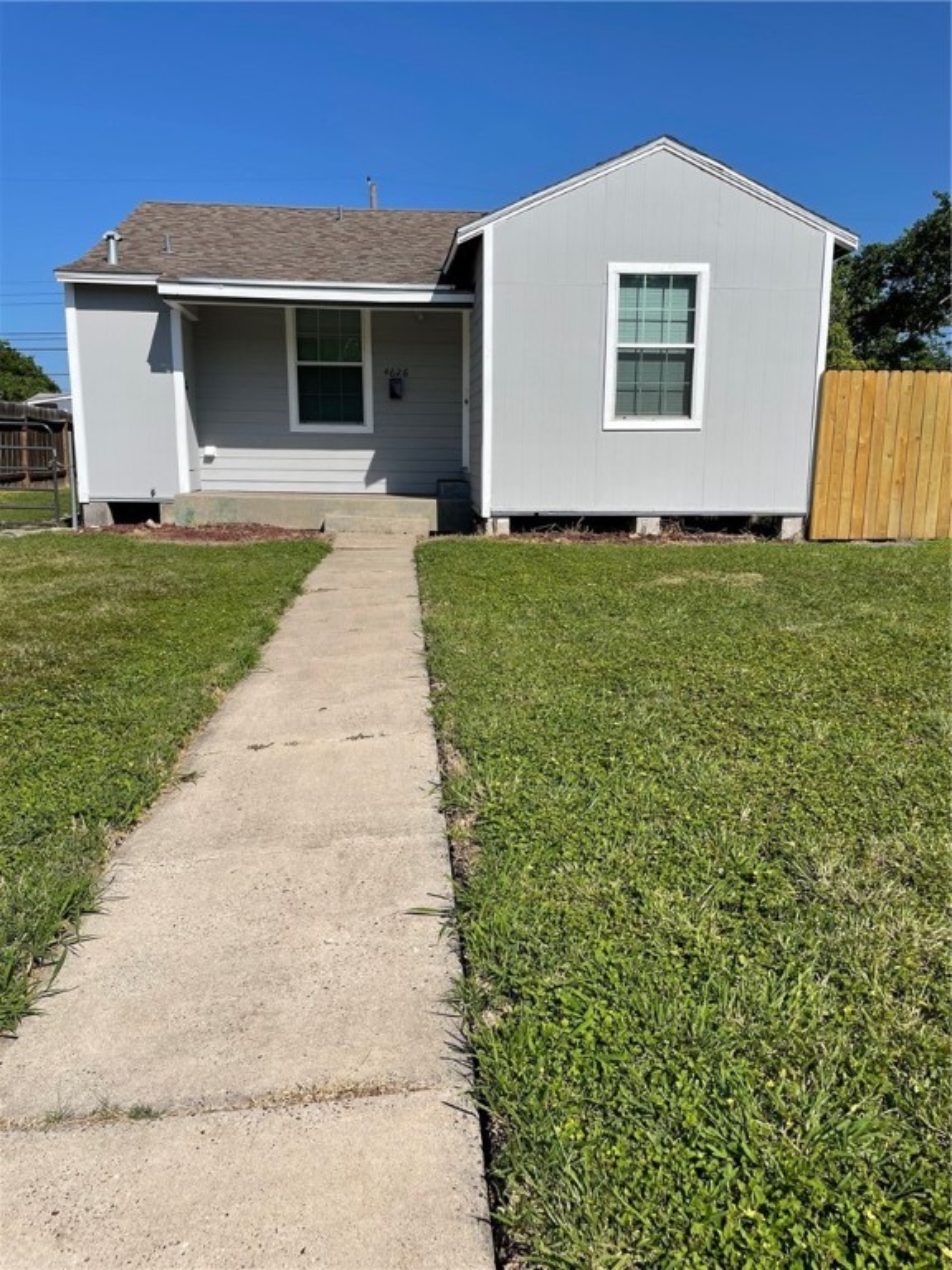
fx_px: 953
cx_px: 476
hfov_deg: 53.1
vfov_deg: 67.3
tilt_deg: -8.1
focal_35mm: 26
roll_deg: -0.7
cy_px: 635
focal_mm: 4.2
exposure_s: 1/5556
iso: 32
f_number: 1.6
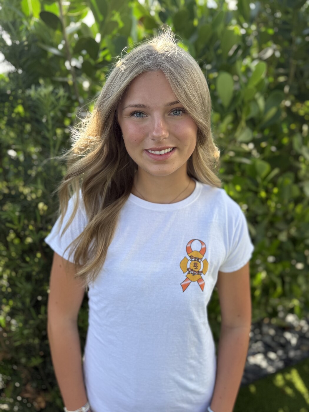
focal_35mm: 24
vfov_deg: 71.6
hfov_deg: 56.8
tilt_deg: -20.3
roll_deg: -1.5
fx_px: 286
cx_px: 154
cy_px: 206
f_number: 1.78
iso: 80
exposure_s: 1/643
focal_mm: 6.76
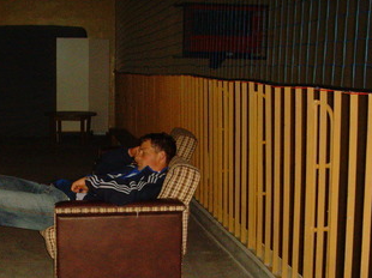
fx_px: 677
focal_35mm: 63
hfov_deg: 30.4
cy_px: 207
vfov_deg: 23.0
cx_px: 114
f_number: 3.5
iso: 400
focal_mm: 6.6
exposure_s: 1/45
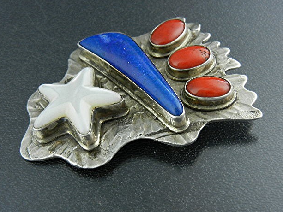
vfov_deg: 20.7
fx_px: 581
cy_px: 109
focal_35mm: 71
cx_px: 142
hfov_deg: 27.4
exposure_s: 1/23
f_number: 4.1
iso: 400
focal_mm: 12.2
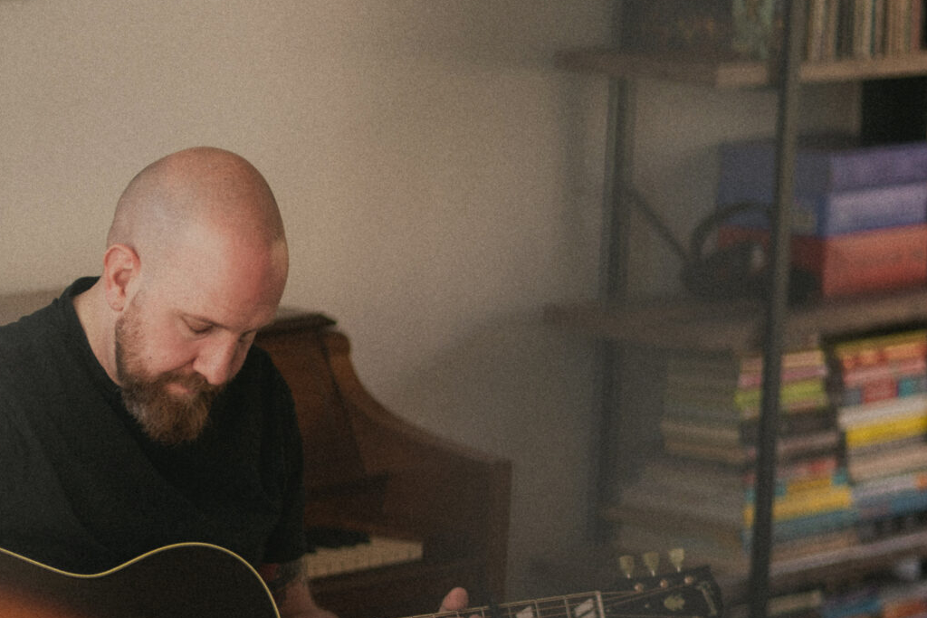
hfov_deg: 12.0
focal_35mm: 170
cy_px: 561
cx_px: 175
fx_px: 4378
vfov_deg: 8.1
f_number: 1.8
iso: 400
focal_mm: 85
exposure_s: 1/320
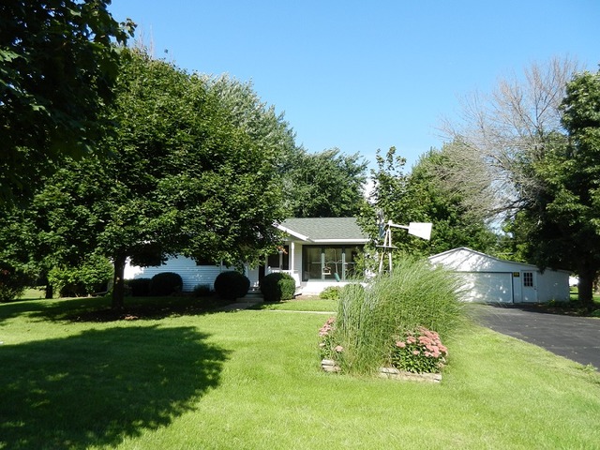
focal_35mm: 25
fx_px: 433
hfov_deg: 69.4
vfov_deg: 54.9
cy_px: 225
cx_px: 300
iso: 160
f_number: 3.5
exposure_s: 1/800
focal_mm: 4.5
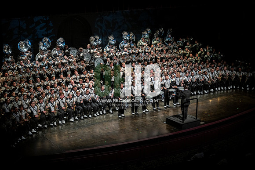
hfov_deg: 31.4
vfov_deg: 21.3
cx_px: 128
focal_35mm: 64
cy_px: 85
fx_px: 453
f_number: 2.8
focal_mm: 64
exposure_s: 1/500
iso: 1250
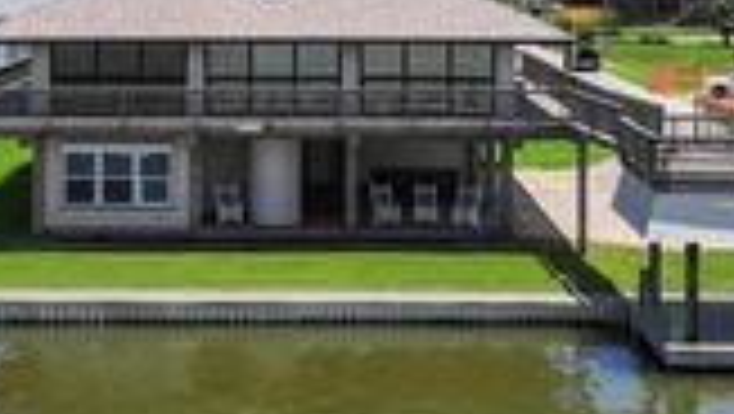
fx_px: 1558
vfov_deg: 14.8
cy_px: -38
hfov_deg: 26.5
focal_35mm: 80
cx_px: 302
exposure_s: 1/2000
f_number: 2.8
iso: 100
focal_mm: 12.29
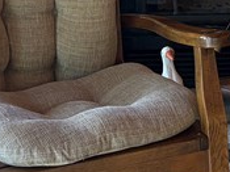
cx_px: 283
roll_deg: +0.4
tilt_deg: -4.4
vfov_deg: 8.9
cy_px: -234
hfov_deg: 12.7
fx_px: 1009
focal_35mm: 152
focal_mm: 5.96
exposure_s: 1/78
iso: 125
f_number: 1.6
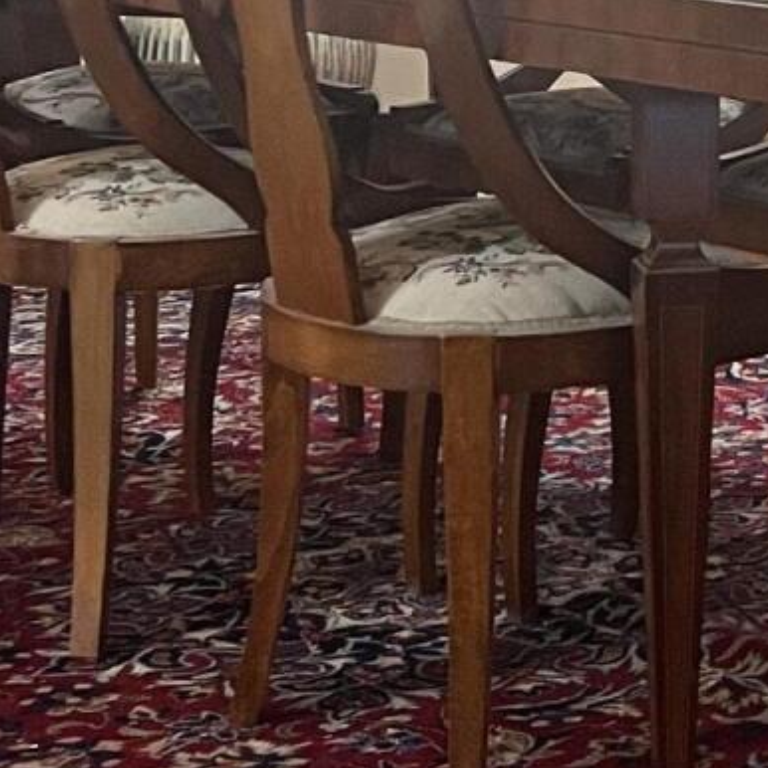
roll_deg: -0.7
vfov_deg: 14.2
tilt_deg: -3.6
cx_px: 822
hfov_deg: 14.4
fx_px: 2987
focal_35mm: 119
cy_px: -147
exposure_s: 1/60
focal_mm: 5.7
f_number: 1.5
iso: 200
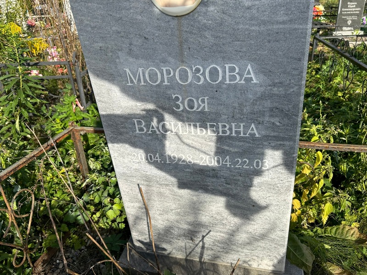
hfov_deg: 67.3
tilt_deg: -27.0
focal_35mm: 26
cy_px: 138
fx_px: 276
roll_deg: +2.9
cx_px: 184
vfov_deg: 53.1
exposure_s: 1/2841
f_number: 1.5
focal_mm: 5.7
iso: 50
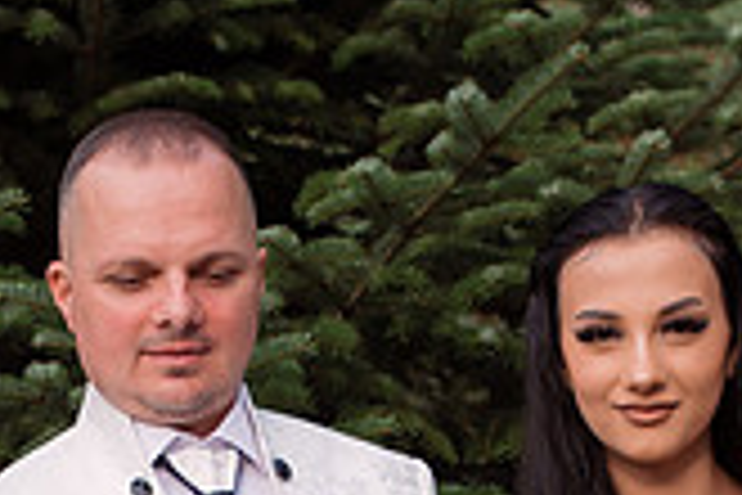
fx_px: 2700
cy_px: 844
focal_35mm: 131
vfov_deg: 10.0
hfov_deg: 15.6
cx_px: 207
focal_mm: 32
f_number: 4
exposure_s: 1/500
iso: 320
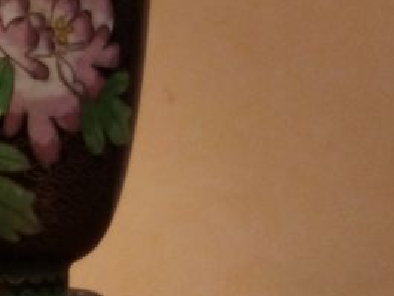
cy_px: 103
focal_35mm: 98
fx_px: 1116
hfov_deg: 18.7
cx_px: -101
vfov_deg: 15.1
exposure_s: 1/33.3
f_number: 1.8
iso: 392
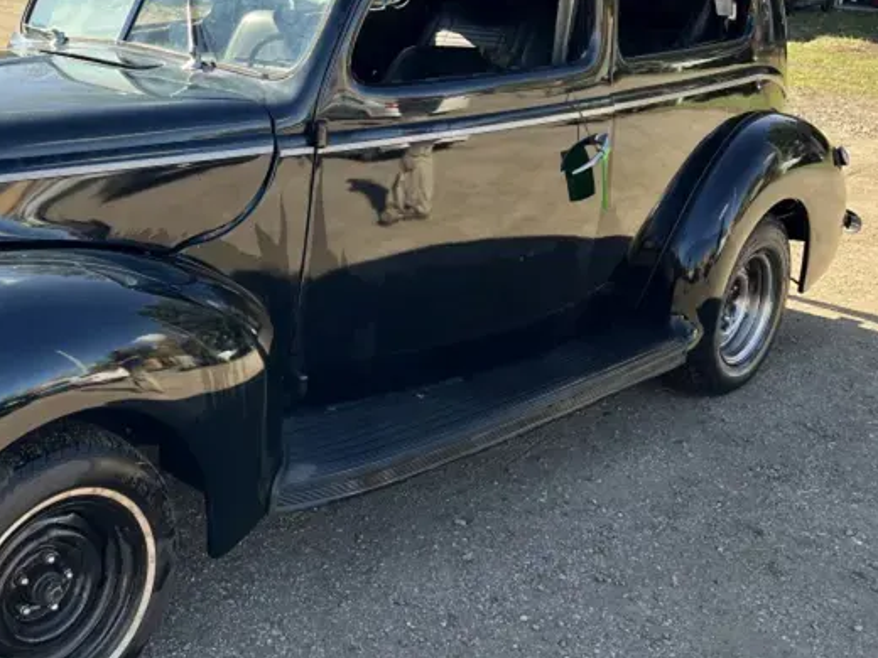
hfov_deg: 38.0
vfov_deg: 30.2
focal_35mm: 48
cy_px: 275
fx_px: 1217
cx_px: 162
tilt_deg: -18.6
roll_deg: -0.6
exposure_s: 1/628
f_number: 1.5
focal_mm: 5.7
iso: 50
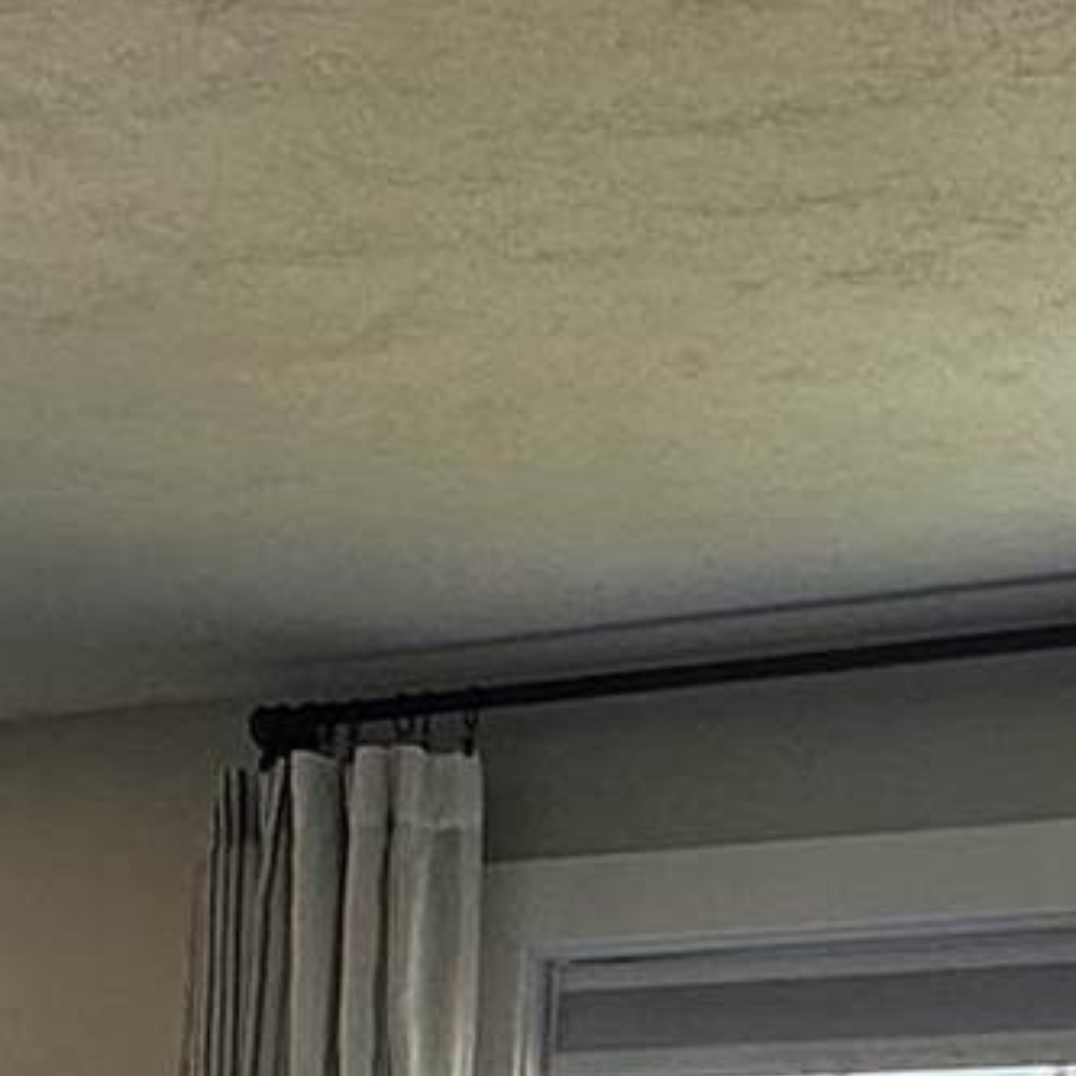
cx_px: 52
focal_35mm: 114
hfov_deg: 15.1
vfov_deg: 13.7
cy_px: 1939
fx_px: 4009
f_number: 2.2
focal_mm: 2.22
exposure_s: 1/120
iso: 50
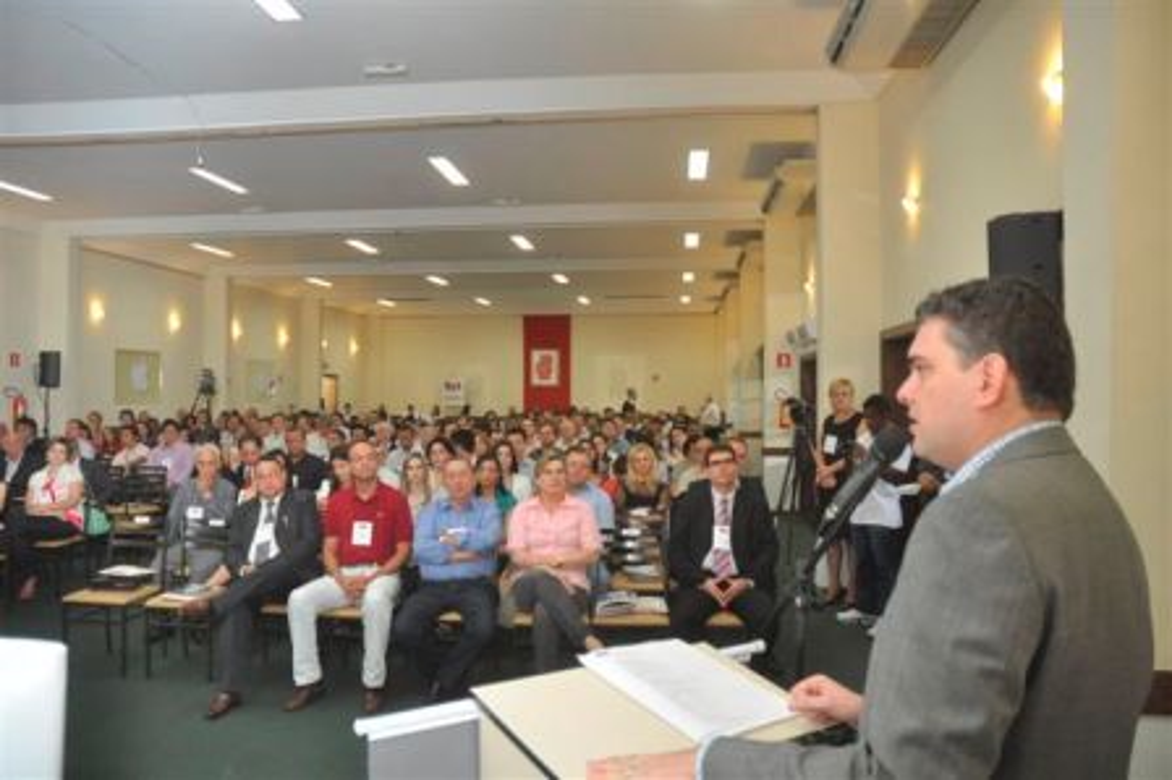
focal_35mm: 27
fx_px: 878
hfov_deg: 67.4
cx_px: 586
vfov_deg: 47.9
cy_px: 390
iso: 1000
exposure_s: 1/125
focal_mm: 18
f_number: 3.5
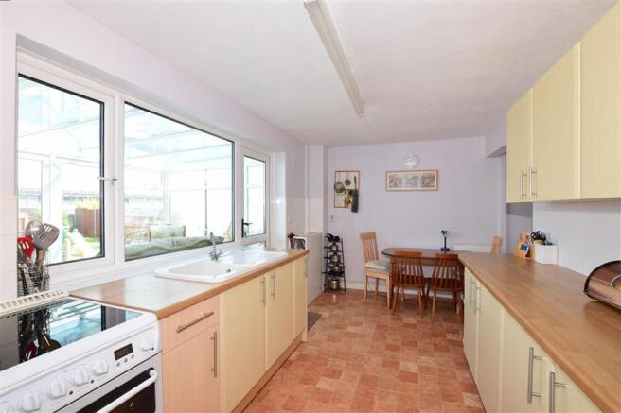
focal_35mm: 15
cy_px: 206
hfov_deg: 100.4
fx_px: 259
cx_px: 310
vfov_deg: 77.3
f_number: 14
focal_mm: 10
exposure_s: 1/30
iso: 320
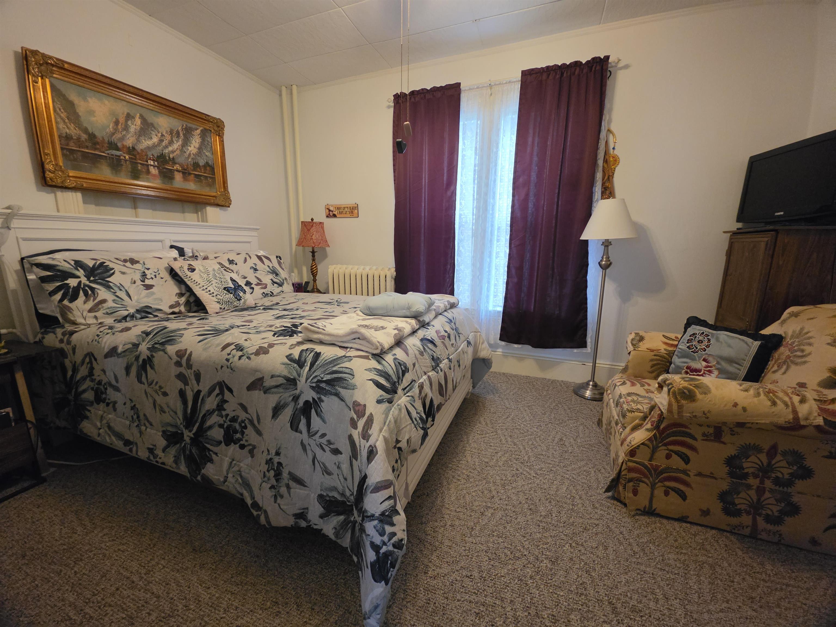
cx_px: 418
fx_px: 314
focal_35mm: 13
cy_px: 314
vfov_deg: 89.9
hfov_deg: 106.2
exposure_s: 1/60
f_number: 1.9
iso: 500
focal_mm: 2.2
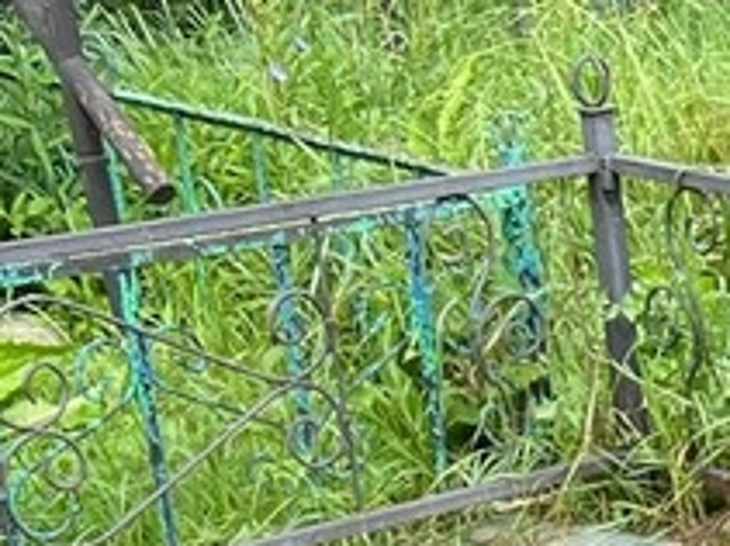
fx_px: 2656
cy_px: 1258
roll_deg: +3.2
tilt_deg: -29.9
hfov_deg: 14.5
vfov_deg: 10.3
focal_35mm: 126
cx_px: 1121
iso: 50
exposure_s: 1/340
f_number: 1.5
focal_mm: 5.7
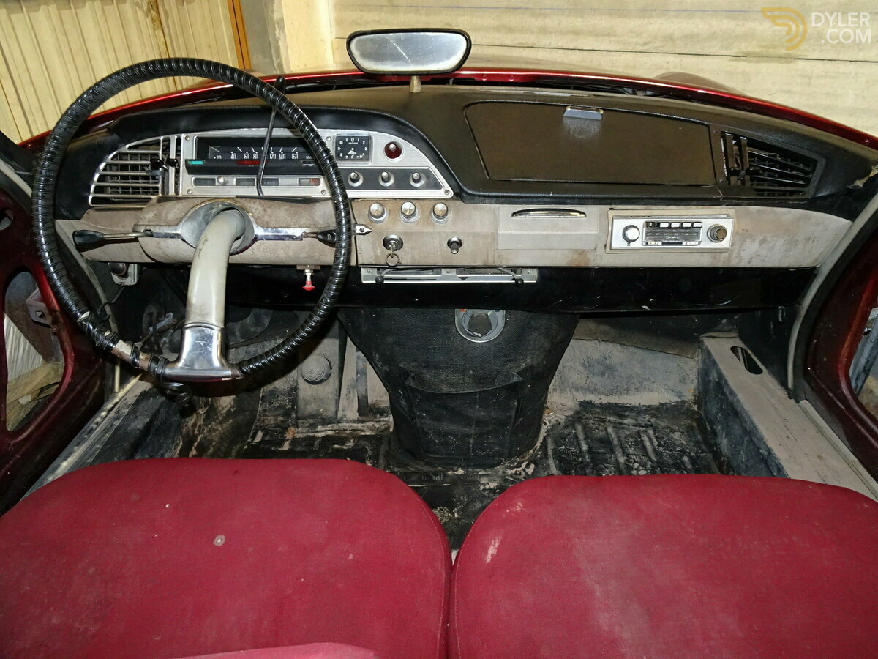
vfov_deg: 56.8
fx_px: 609
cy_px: 330
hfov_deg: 71.6
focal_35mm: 24
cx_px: 439
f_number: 3.5
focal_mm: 4.1
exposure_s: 1/4
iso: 500
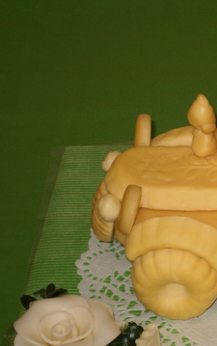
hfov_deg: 11.0
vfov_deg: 17.8
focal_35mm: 117
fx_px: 1105
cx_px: 267
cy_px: 216
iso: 100
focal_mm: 10.3
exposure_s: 1/40
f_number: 4.2
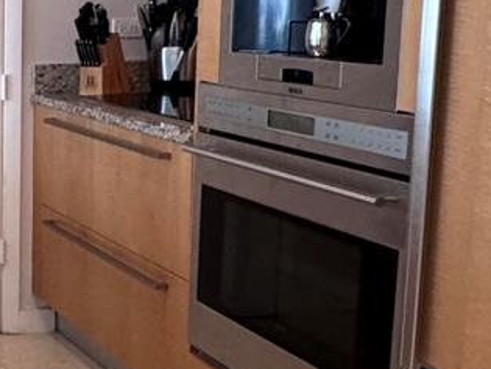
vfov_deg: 20.7
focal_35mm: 71
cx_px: -198
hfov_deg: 23.2
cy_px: 156
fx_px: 1008
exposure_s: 1/120
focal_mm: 2.22
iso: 250
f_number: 2.2
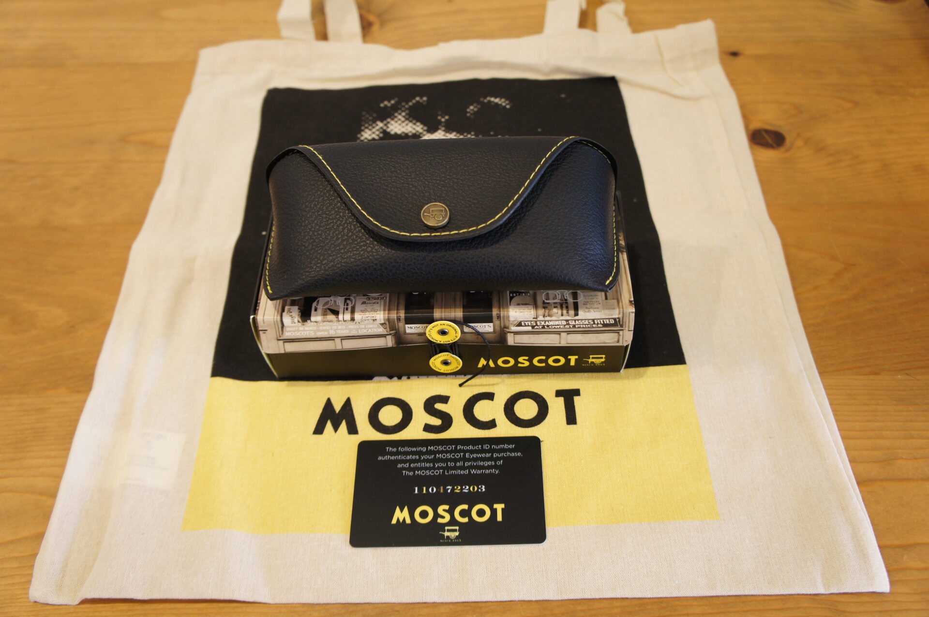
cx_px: 464
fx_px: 812
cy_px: 308
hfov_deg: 59.5
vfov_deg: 41.6
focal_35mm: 32
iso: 500
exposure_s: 1/60
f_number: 4
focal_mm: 21
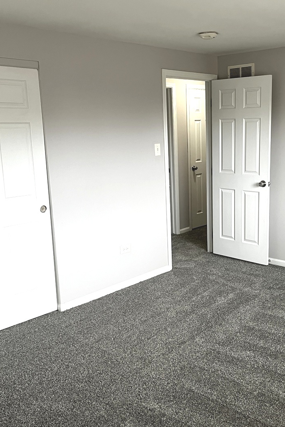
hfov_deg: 35.6
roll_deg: +1.1
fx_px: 439
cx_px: 190
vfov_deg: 51.9
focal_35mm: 37
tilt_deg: -12.2
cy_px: 216
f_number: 1.6
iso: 125
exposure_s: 1/60
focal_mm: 5.1
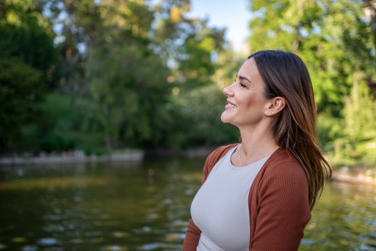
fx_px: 366
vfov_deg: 37.9
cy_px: 126
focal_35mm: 35
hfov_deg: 54.4
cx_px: 188
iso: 160
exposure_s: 1/250
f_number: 1.8
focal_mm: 35
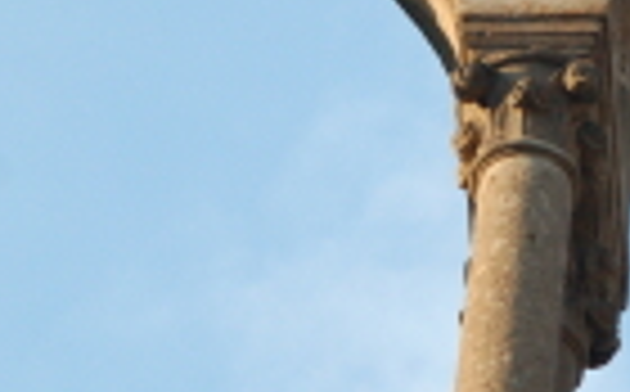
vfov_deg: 3.9
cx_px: 569
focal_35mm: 334
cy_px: 0
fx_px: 5725
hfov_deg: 6.3
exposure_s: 1/320
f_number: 5.3
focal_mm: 72
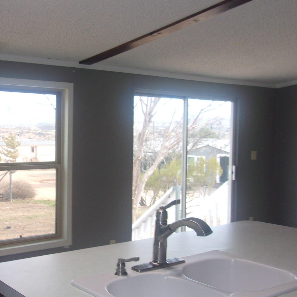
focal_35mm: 46
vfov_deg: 36.8
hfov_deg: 35.7
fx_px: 447
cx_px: 62
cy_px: 160
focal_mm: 4.9
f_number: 3
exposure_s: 1/90
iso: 80
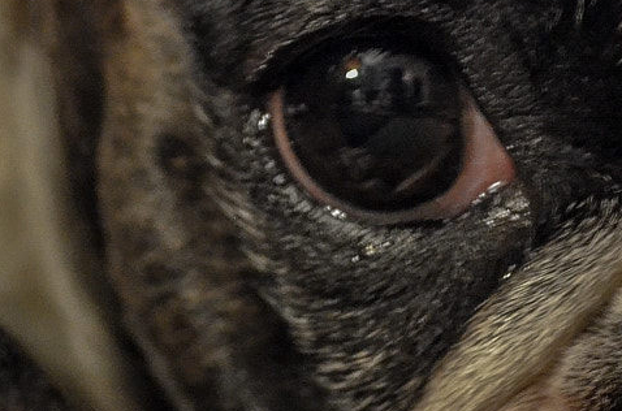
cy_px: 201
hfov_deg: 10.1
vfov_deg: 6.8
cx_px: 684
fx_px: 3464
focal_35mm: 201
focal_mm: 40
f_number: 5.3
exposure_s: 1/3
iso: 3200
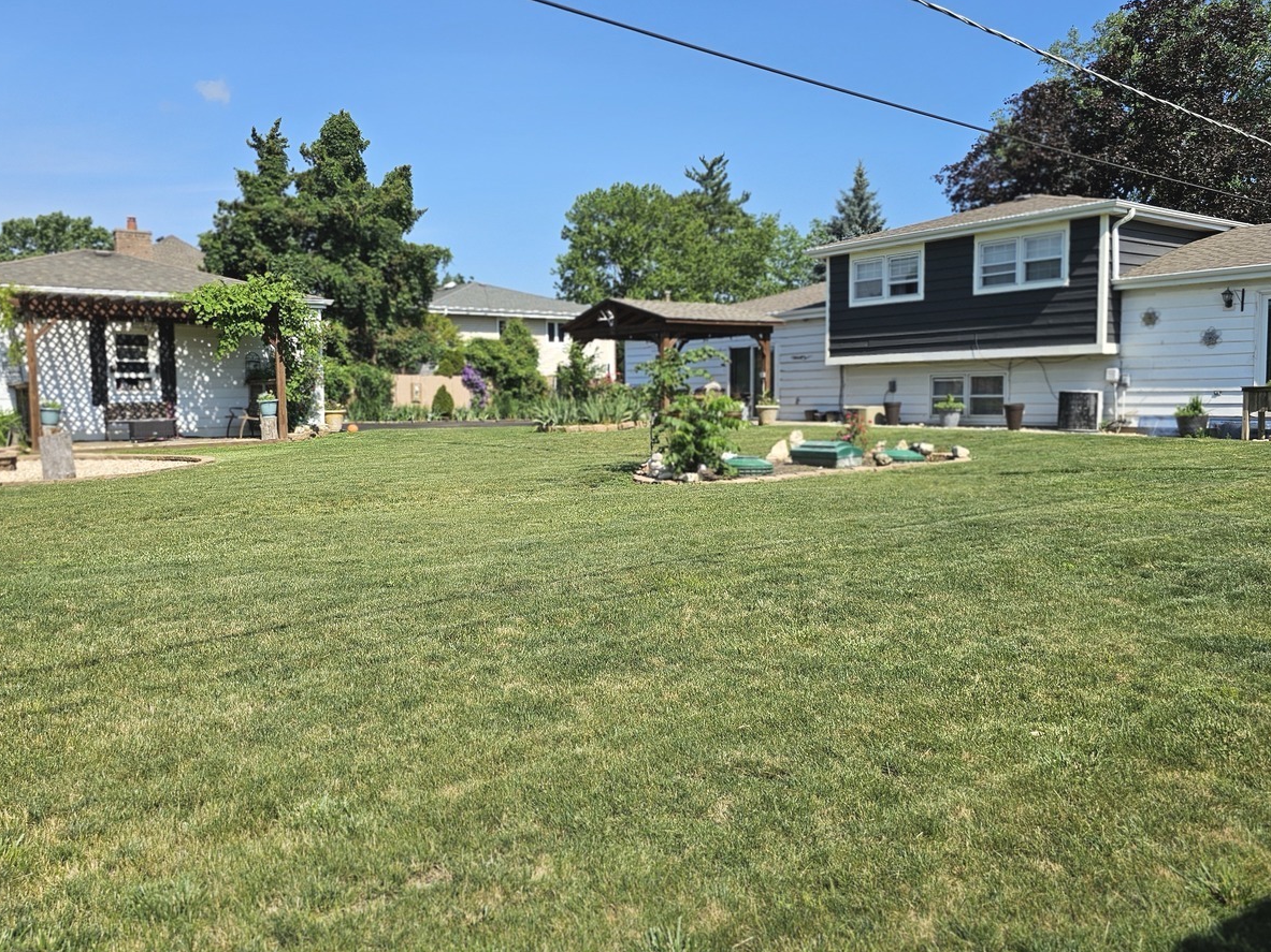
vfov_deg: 49.7
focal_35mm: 28
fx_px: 1028
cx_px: 604
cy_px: 475
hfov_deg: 63.4
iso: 10
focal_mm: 6.3
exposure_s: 1/934
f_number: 1.7
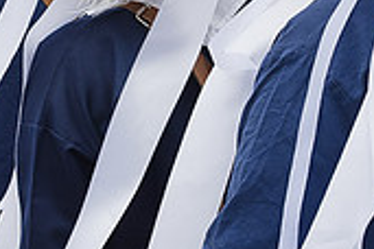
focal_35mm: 356
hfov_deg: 5.8
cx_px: 131
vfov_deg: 3.9
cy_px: -35
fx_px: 3698
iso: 800
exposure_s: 1/250
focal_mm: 70
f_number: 8
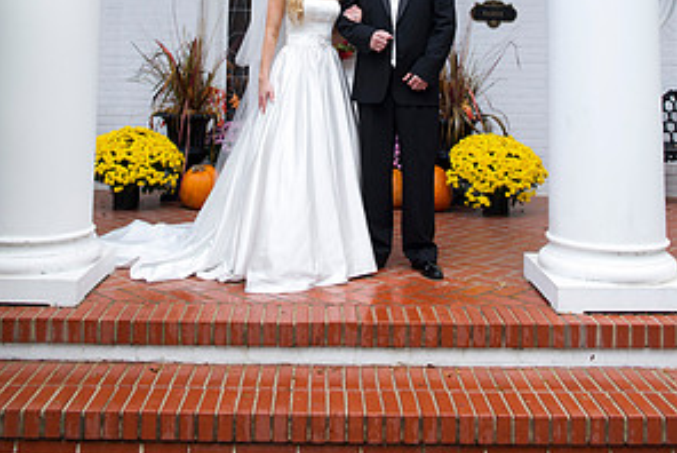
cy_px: -16
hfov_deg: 44.5
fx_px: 828
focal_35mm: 44
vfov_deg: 28.4
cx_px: 337
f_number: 5
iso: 400
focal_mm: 29
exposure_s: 1/250
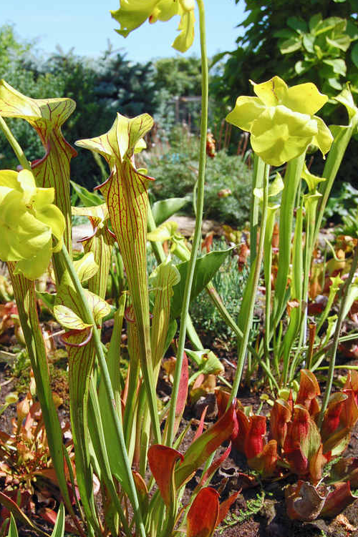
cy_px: 310
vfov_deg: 44.7
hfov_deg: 30.7
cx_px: 154
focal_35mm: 44
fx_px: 651
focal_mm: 23
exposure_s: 1/200
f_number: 8
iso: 200
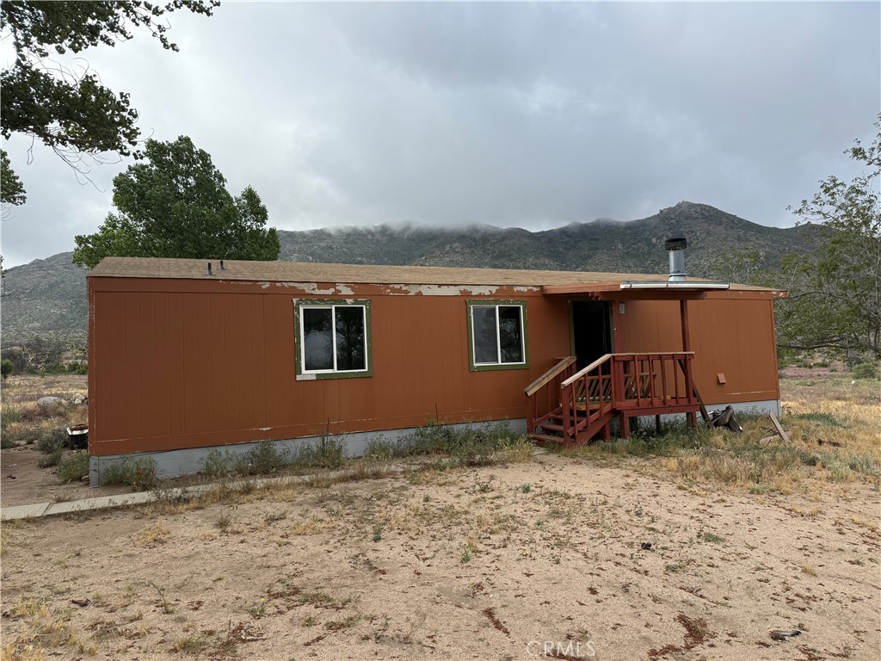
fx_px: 611
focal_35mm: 24
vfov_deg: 56.8
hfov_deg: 71.6
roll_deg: +3.0
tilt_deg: +4.5
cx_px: 440
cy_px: 330
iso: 100
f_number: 1.78
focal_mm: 6.76
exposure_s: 1/3584
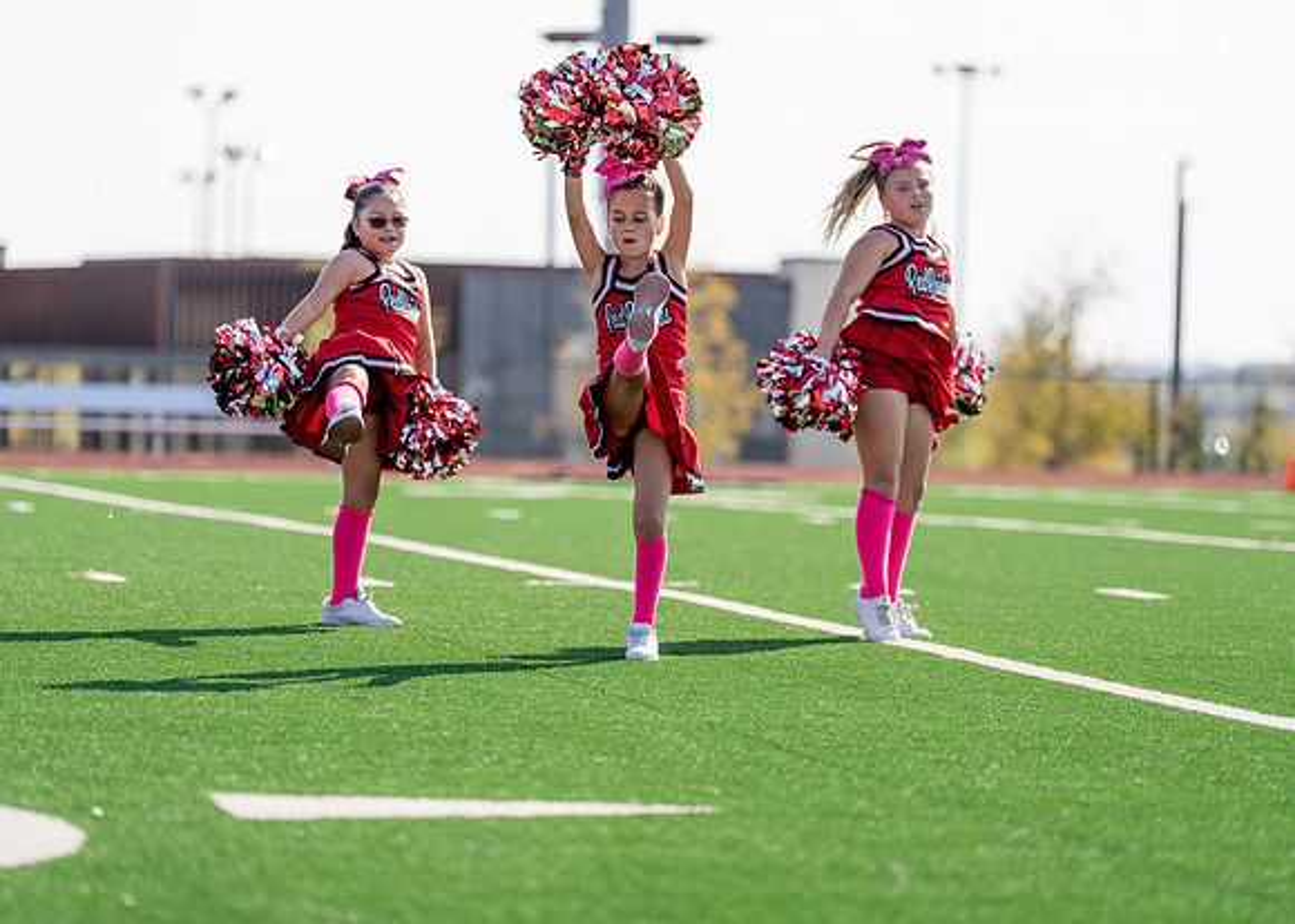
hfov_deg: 13.1
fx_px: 5625
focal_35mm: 153
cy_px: 462
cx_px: 648
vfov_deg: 9.4
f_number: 2.8
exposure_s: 1/1250
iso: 100
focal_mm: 146
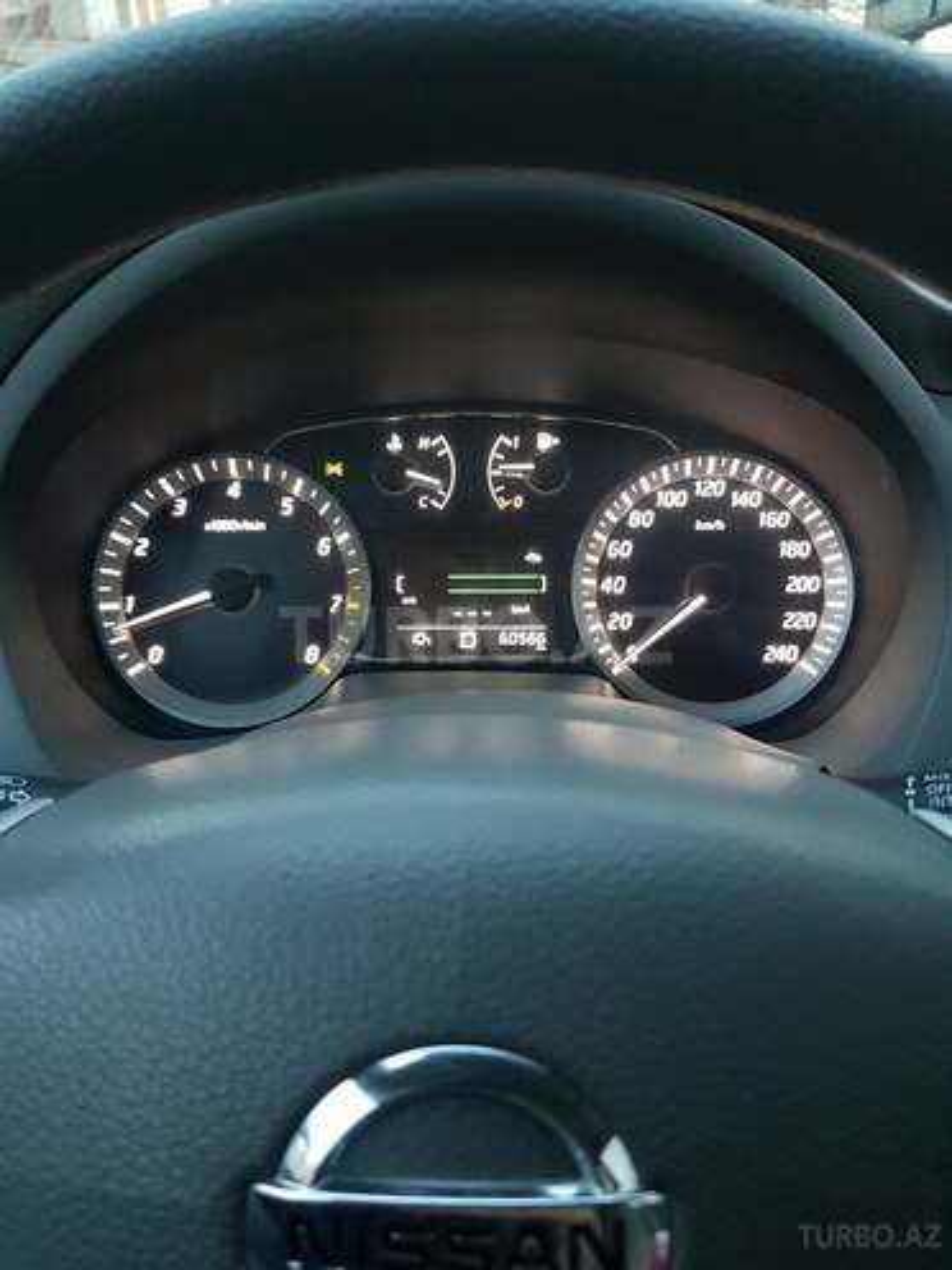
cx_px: 476
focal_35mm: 26
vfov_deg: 67.3
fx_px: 953
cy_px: 635
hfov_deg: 53.1
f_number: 1.7
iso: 320
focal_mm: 4.2
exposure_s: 1/10
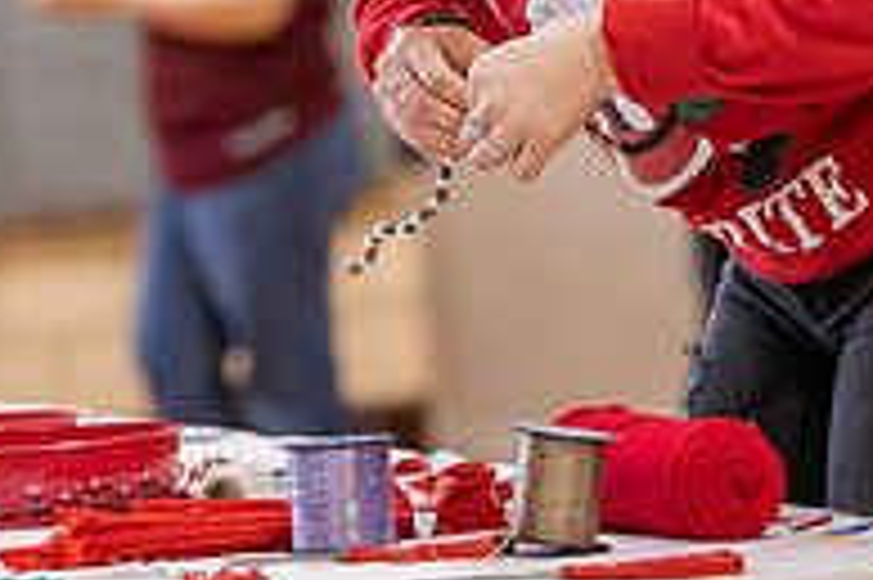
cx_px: 410
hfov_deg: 4.8
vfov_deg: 3.2
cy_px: -214
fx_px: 10515
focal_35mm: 434
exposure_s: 1/200
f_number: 3.2
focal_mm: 145
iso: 1600
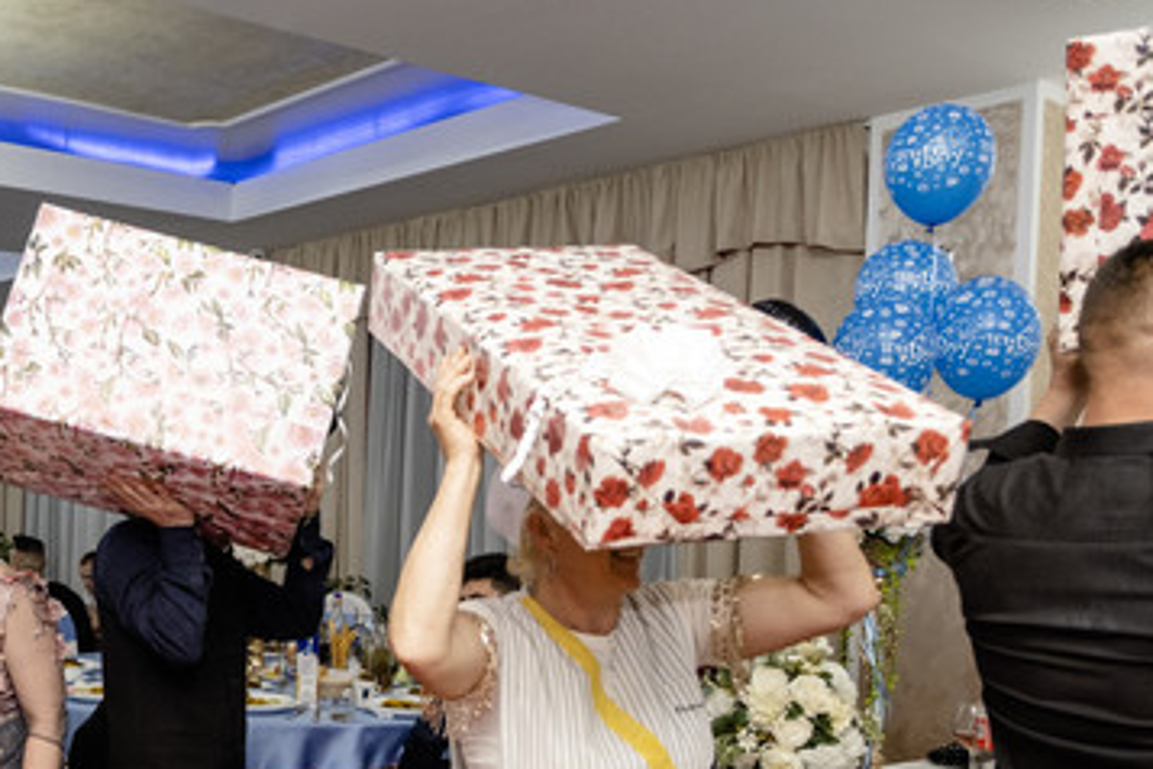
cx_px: 161
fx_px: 1377
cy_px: 570
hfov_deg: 42.4
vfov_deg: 30.7
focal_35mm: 43
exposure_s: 1/160
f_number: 2.8
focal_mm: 16
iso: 1000
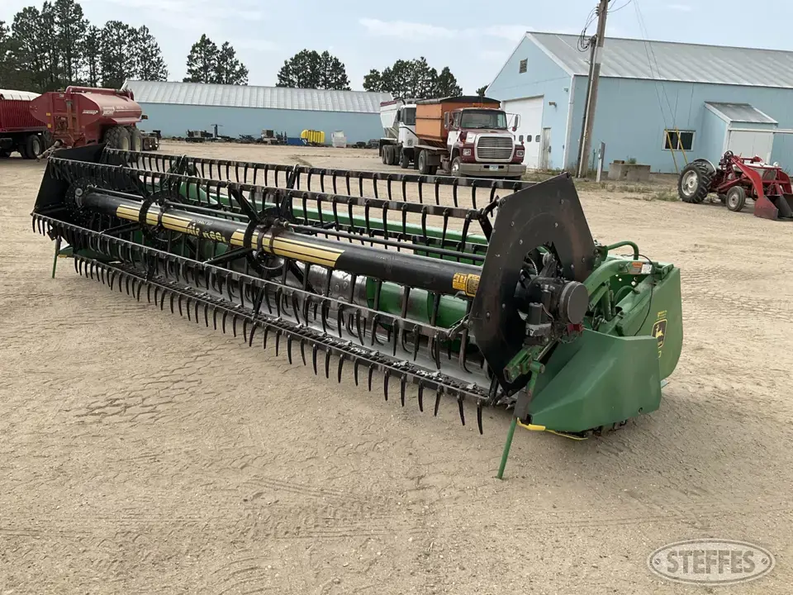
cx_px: 396
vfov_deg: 48.2
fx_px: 664
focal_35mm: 29
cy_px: 298
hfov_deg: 61.7
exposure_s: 1/749
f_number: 1.8
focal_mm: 3
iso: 25
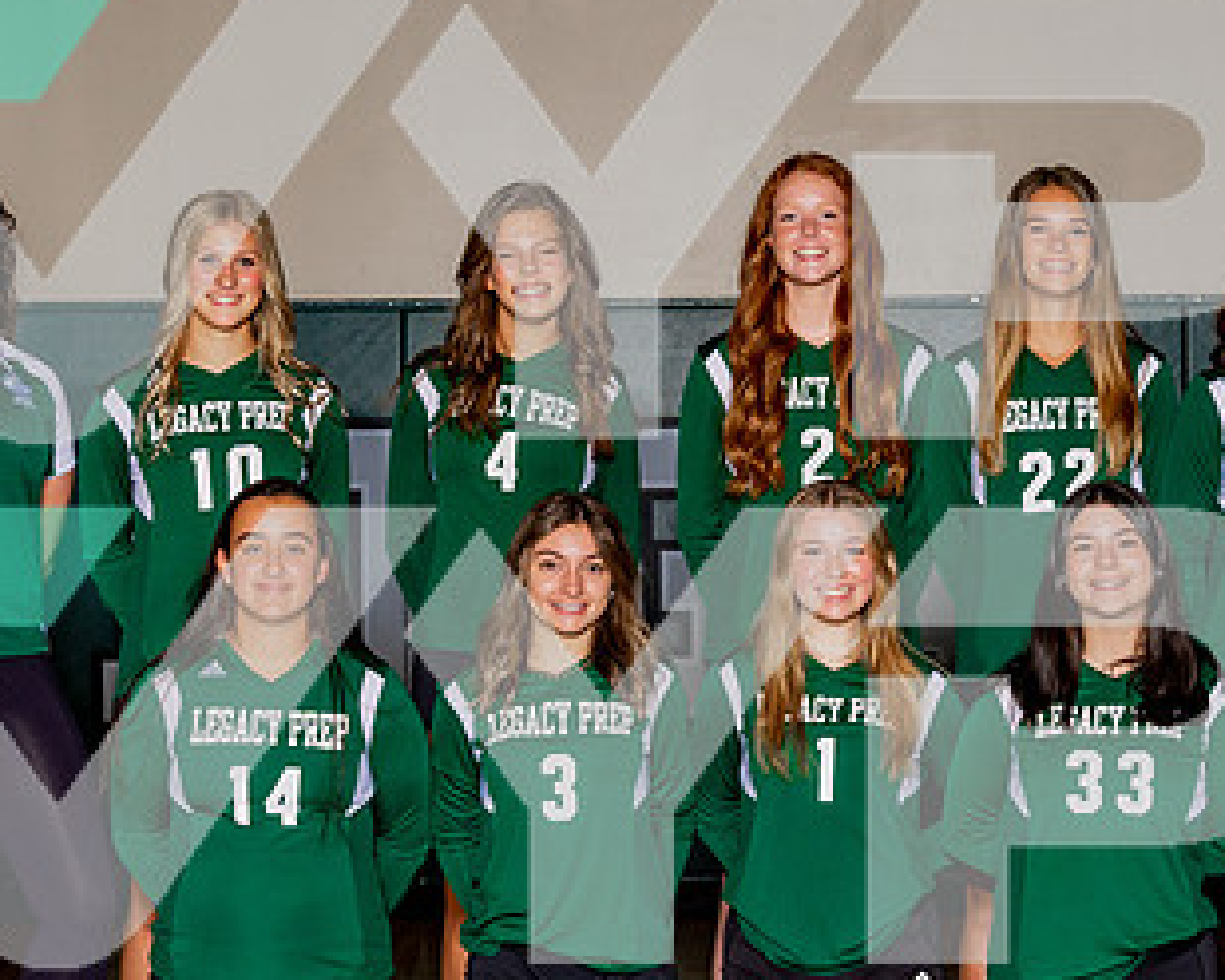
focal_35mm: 107
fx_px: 3878
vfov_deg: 14.4
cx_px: 862
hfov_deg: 17.9
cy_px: 628
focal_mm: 41
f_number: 10
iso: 320
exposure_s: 1/200
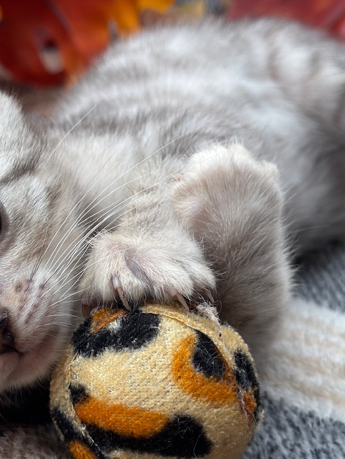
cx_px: 109
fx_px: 1183
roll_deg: -1.6
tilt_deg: -22.3
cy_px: 231
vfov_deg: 22.0
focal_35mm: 89
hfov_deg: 16.6
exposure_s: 1/476
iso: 100
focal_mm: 6.76
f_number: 1.78
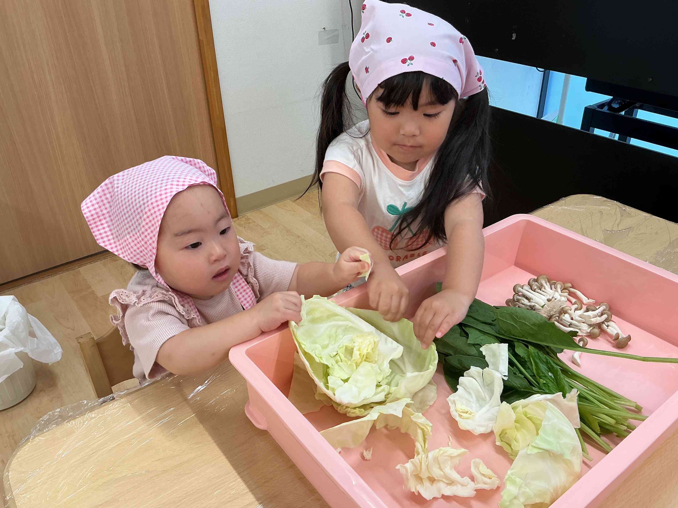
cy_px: 254
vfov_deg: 48.2
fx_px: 568
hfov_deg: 61.7
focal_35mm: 29
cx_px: 339
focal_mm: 3
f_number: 1.8
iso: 64
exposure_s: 1/120
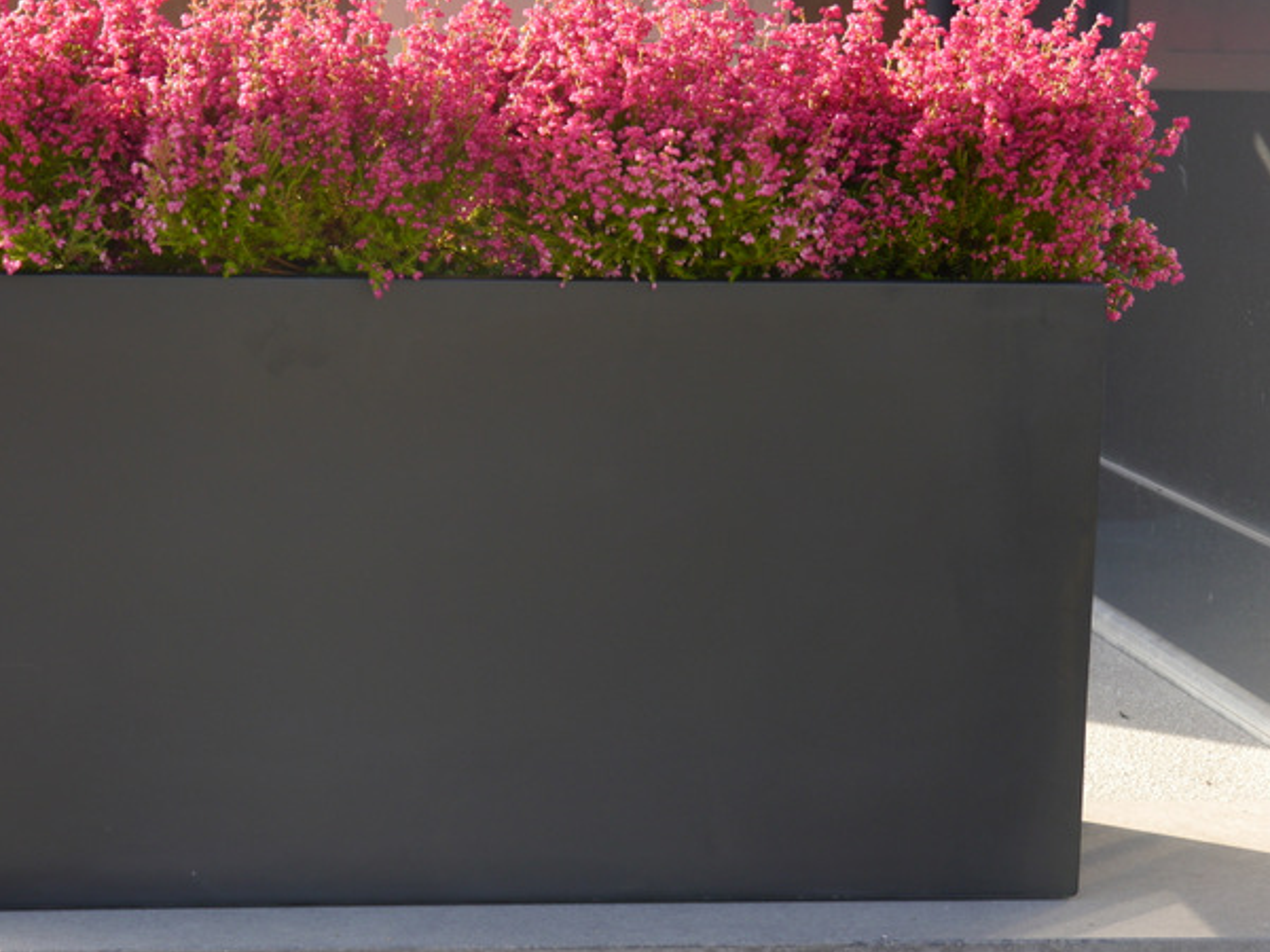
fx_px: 3816
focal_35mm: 104
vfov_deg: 14.2
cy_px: 472
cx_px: 474
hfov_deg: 18.9
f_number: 5.5
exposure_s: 1/100
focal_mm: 39
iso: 160
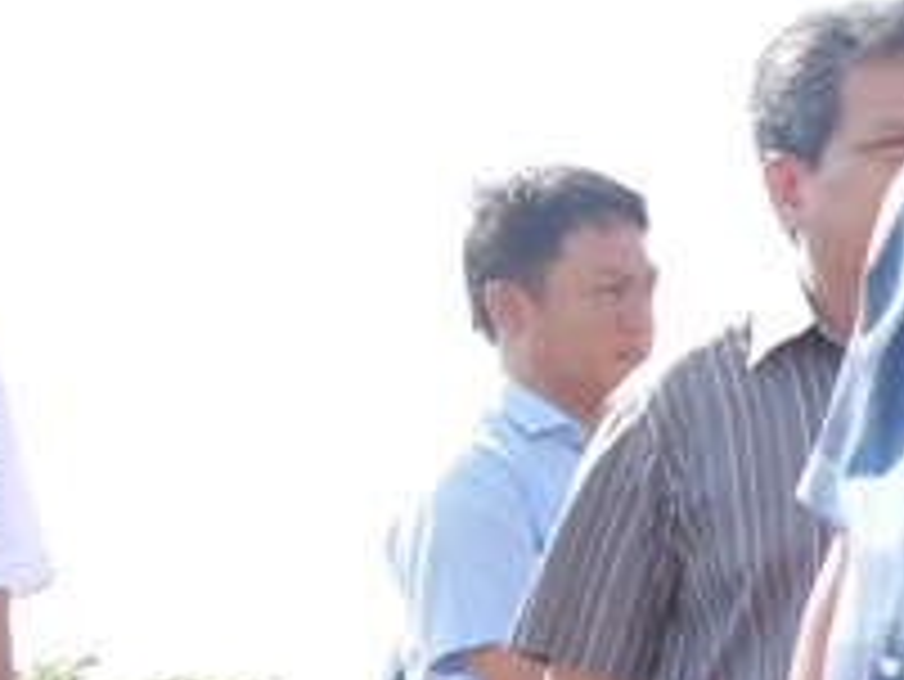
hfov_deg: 8.8
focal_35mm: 224
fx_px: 5853
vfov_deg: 6.6
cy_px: 851
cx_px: 76
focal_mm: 22
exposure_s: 1/400
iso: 160
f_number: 4.5
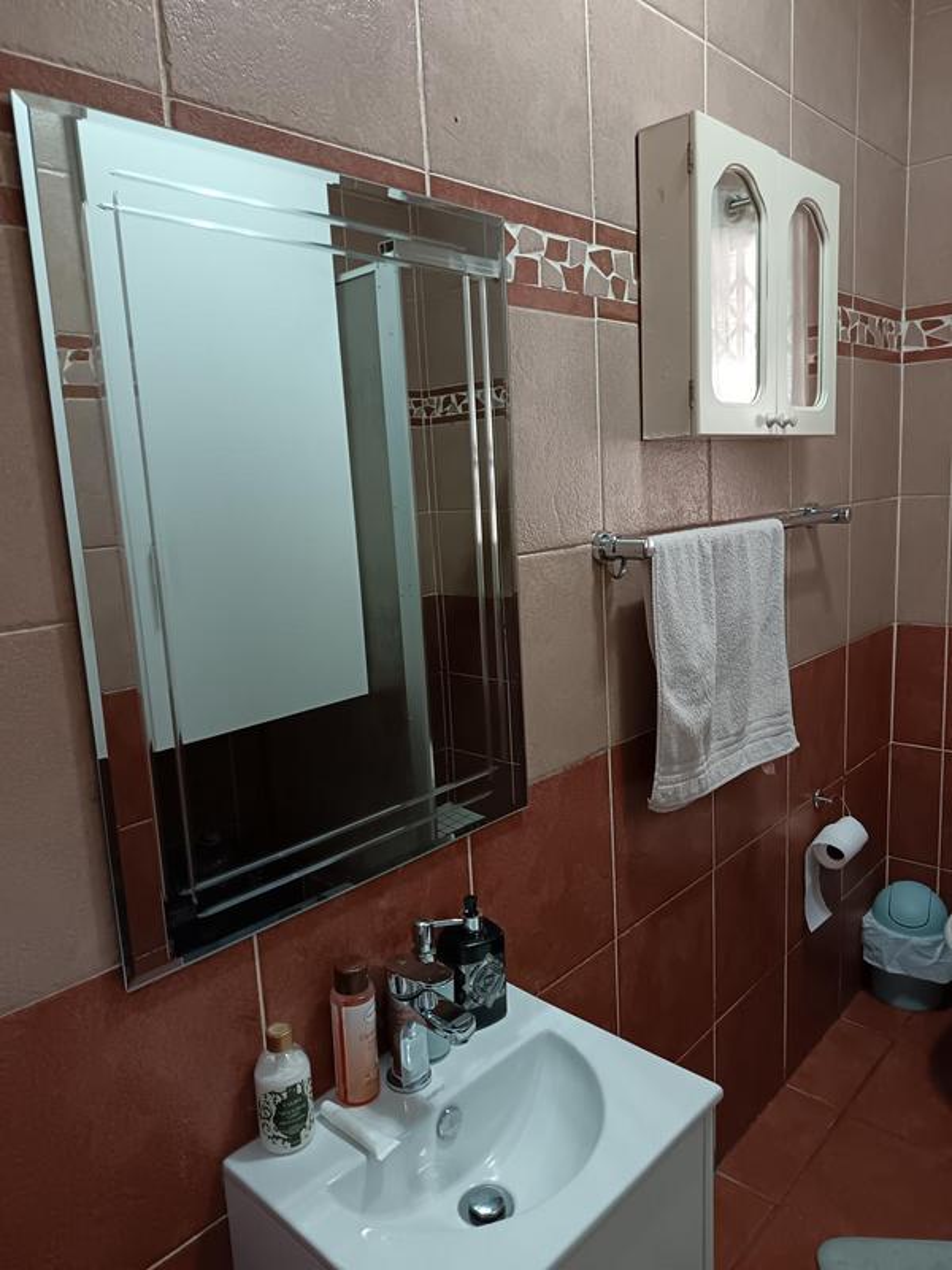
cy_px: 635
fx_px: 880
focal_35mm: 24
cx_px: 476
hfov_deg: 56.8
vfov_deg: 71.6
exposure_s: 1/25
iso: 2663
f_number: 1.75
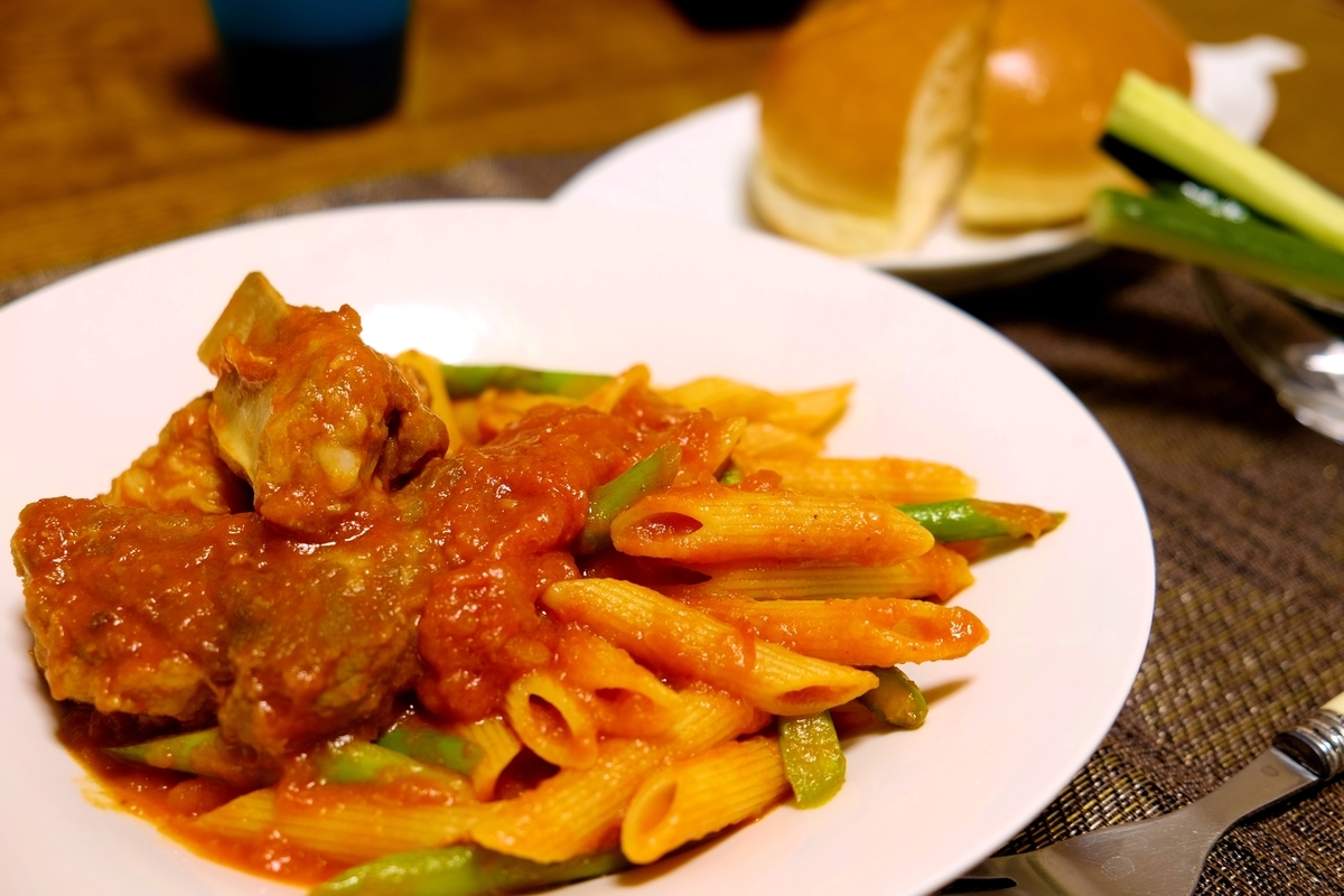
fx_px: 1605
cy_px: 448
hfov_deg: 45.4
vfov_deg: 31.2
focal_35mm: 43
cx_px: 672
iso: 200
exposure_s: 1/12
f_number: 3.6
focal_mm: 28.9
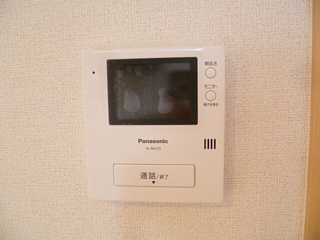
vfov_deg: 49.7
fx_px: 259
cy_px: 120
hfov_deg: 63.4
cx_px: 160
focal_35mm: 28
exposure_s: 1/40
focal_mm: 5
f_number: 2.8
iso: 800
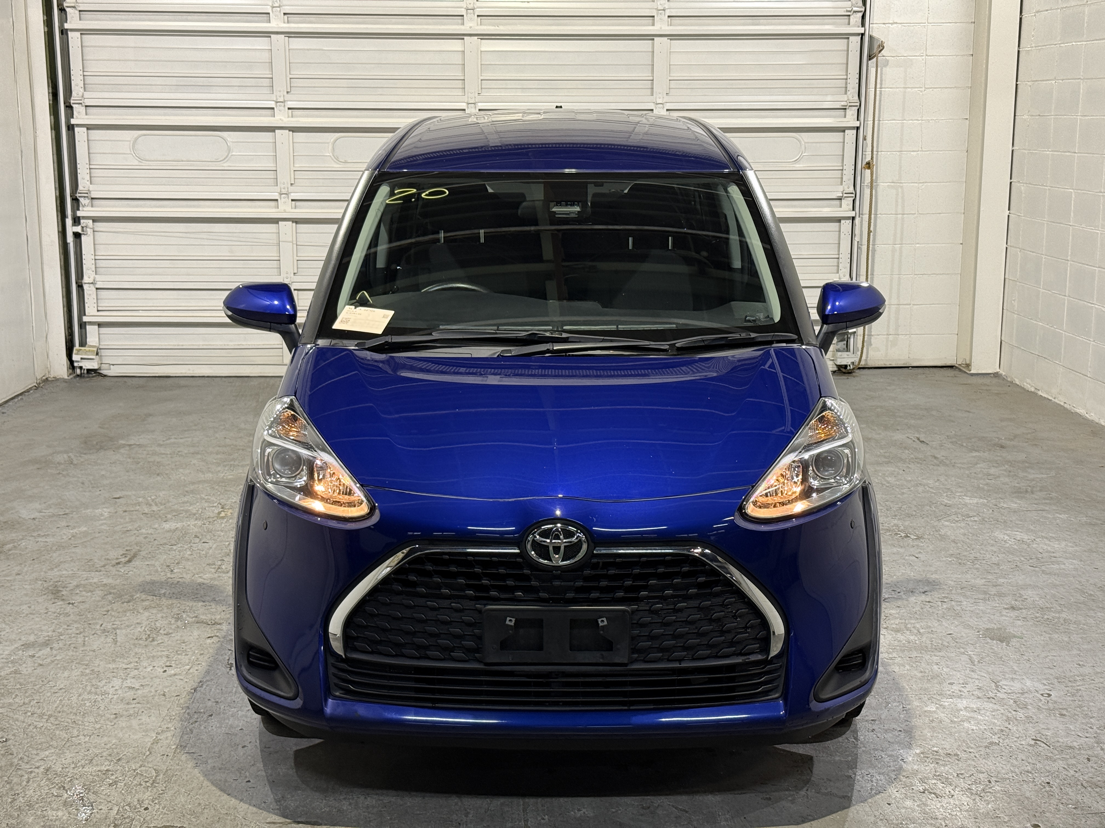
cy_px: 414
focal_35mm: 48
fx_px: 1532
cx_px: 552
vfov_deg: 30.3
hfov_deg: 39.7
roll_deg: -0.2
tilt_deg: -11.0
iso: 250
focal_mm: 6.76
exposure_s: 1/40
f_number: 1.78
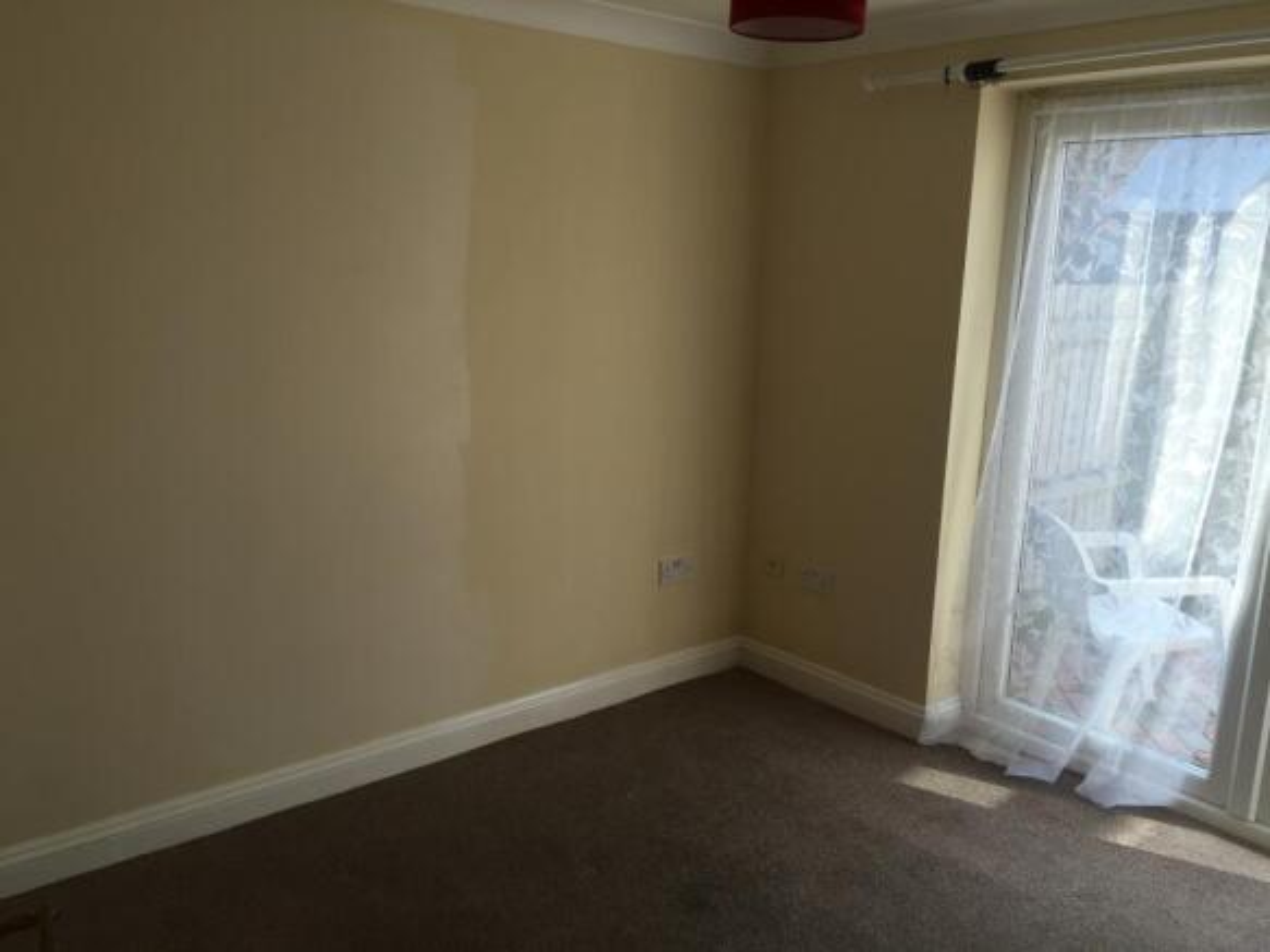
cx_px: 635
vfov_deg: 48.2
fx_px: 1064
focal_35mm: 29
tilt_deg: -12.1
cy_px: 476
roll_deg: -2.8
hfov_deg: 61.7
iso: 32
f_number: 2.2
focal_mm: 4.15
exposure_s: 1/198
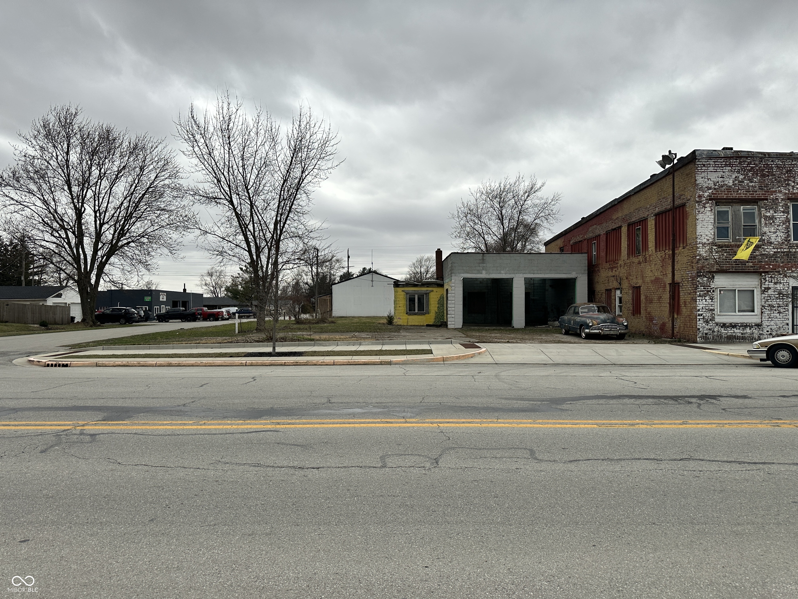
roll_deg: -0.6
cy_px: 300
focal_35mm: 24
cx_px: 399
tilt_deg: +1.8
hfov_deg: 71.6
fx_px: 553
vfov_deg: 56.8
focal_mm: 6.86
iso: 80
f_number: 1.78
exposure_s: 1/4184
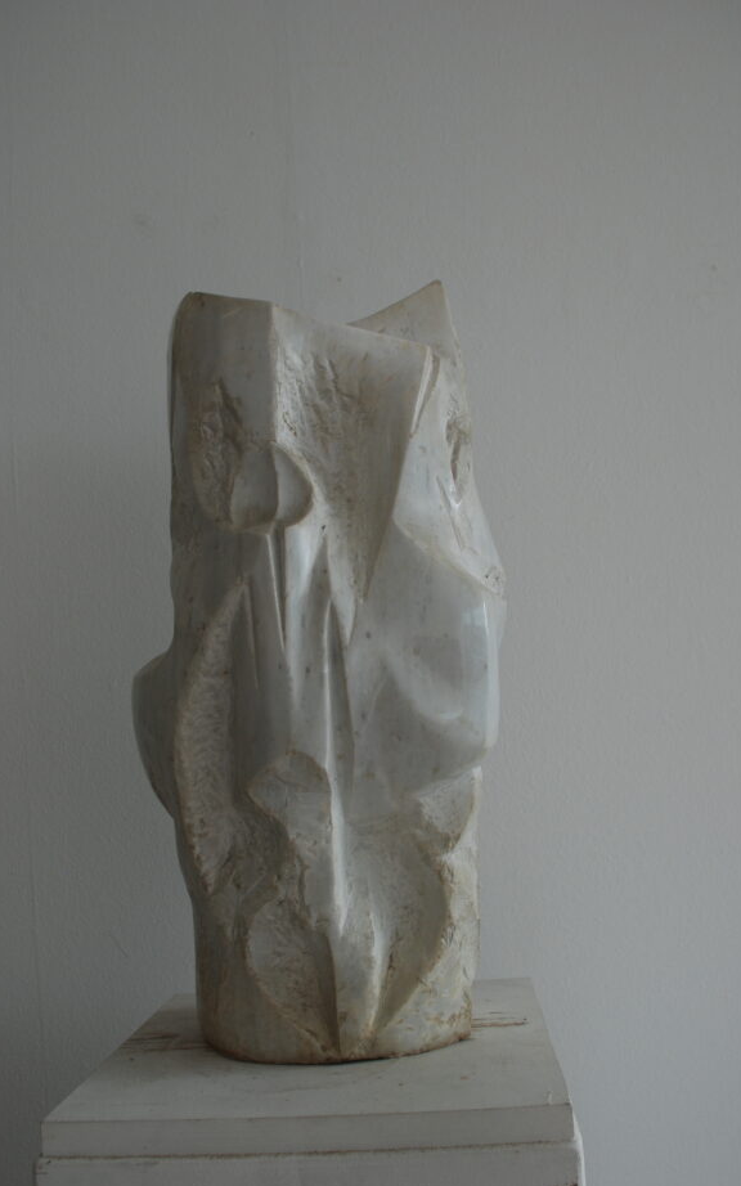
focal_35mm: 34
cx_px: 366
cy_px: 628
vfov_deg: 56.7
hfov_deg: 37.3
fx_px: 1099
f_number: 5.6
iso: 180
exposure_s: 1/125
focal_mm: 20
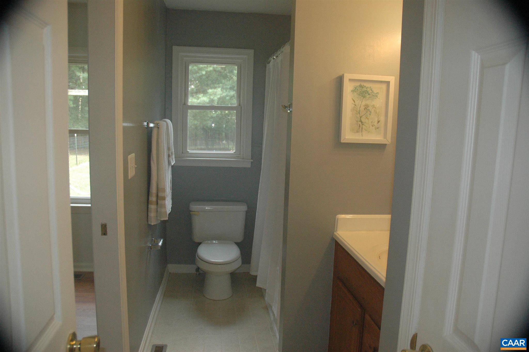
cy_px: 176
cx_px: 264
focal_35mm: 27
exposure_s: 1/60
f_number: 4
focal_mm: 18
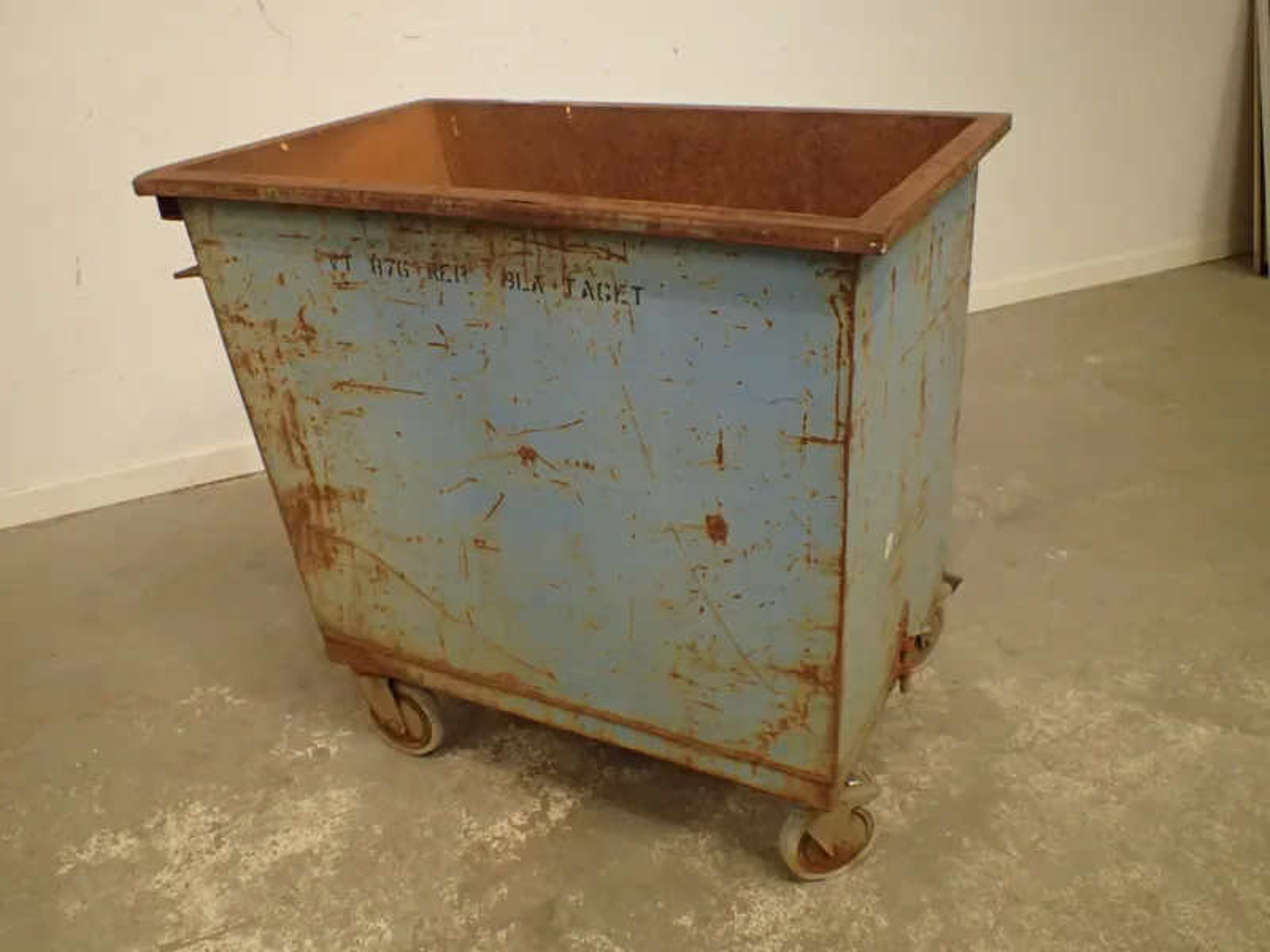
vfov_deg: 46.8
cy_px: 476
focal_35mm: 30
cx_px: 635
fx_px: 1101
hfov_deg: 60.0
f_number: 2.3
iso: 800
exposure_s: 1/100
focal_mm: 5.5
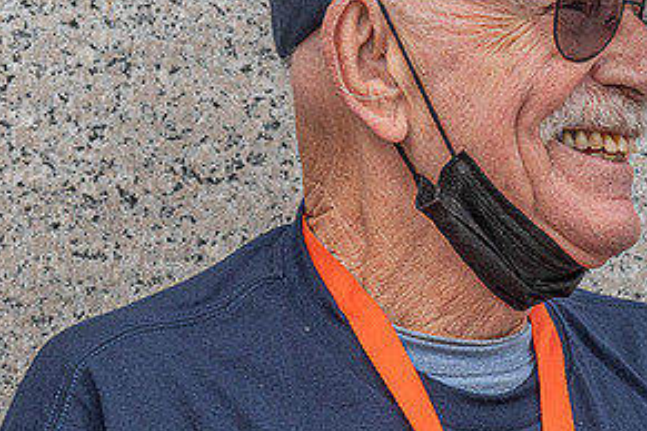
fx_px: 5391
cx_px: 537
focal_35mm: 300
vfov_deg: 4.6
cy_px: 247
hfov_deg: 6.9
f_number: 6.3
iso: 500
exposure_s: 1/640
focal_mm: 92
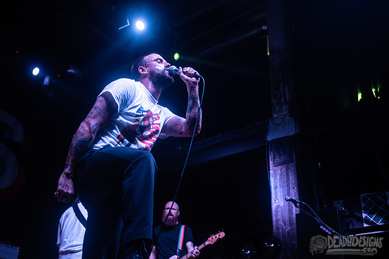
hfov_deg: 48.4
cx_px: 194
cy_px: 130
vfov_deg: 33.4
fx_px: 432
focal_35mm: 40
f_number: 3.2
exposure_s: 1/125
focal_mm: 40
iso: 1600
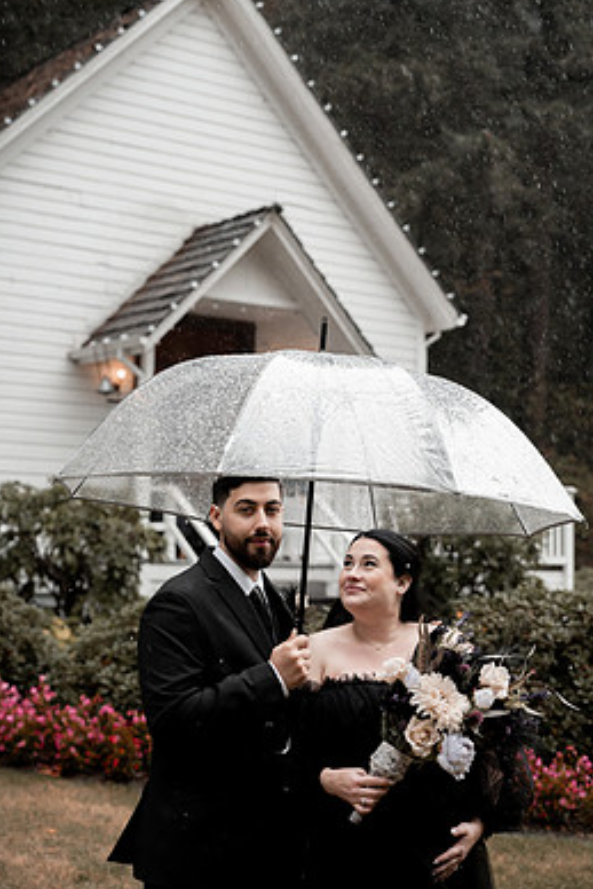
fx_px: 1432
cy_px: 428
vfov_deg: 34.5
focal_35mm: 58
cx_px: 295
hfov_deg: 23.4
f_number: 2.8
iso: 800
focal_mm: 50
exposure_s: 1/640
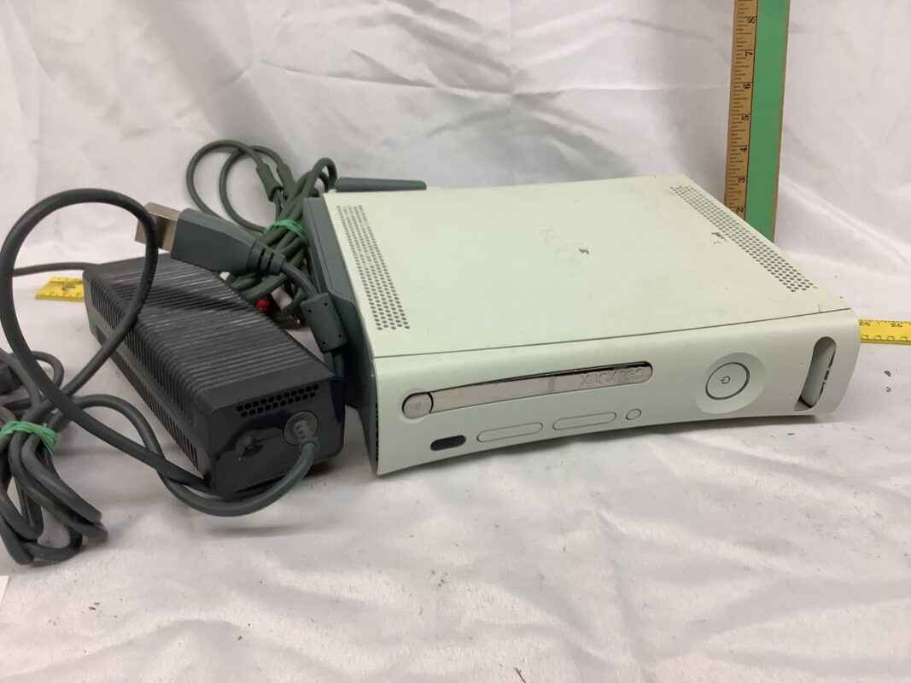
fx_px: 816
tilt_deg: -30.9
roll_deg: -1.6
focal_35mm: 31
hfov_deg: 58.4
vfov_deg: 45.4
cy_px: 342
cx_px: 456
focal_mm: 3.3
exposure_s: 1/50
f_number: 2.4
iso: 64
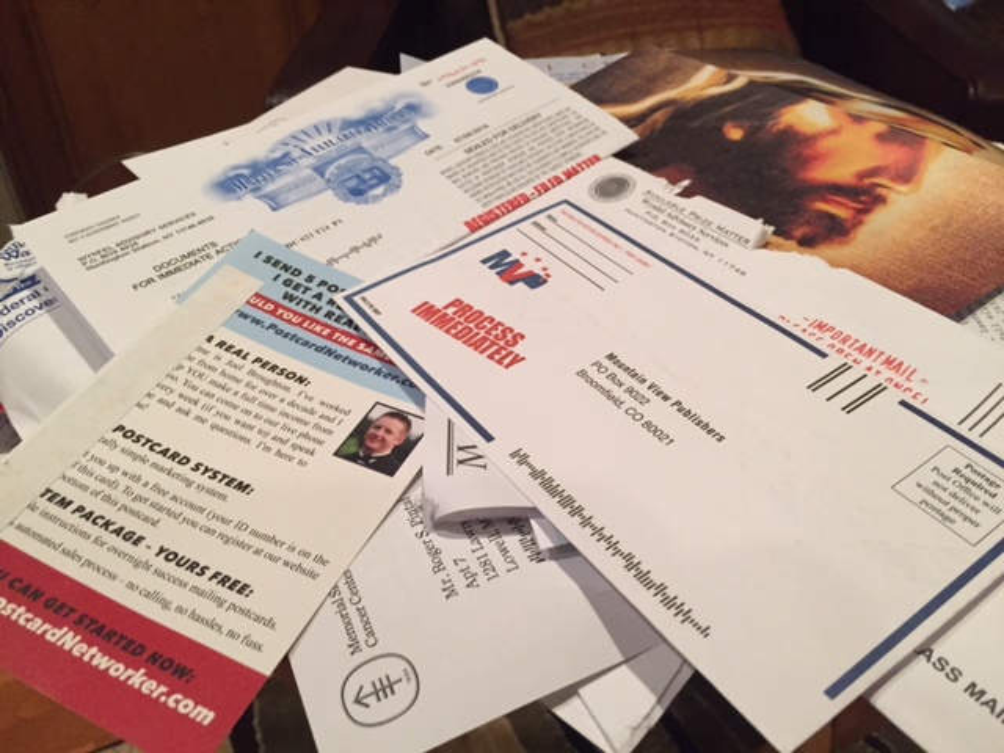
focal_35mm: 29
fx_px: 841
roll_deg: +2.4
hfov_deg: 61.7
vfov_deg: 48.2
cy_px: 376
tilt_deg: -36.2
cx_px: 502
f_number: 2.2
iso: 200
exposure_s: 1/30
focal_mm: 4.15
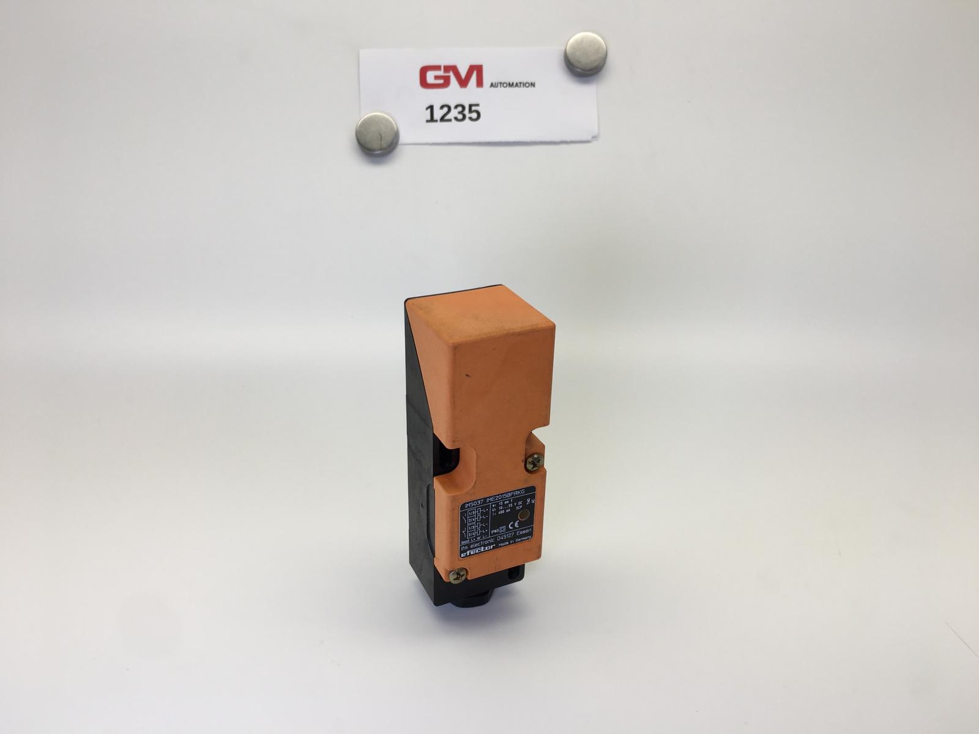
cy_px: 367
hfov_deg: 61.7
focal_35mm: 29
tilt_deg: -24.7
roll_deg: -2.0
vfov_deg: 48.2
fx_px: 820
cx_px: 490
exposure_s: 1/142
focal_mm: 4.15
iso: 25
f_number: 2.2
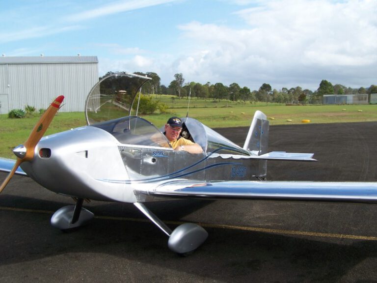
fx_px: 414
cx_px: 188
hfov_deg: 49.0
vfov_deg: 37.7
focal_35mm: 38
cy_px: 142
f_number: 4
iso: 80
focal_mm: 6.3
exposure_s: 1/640
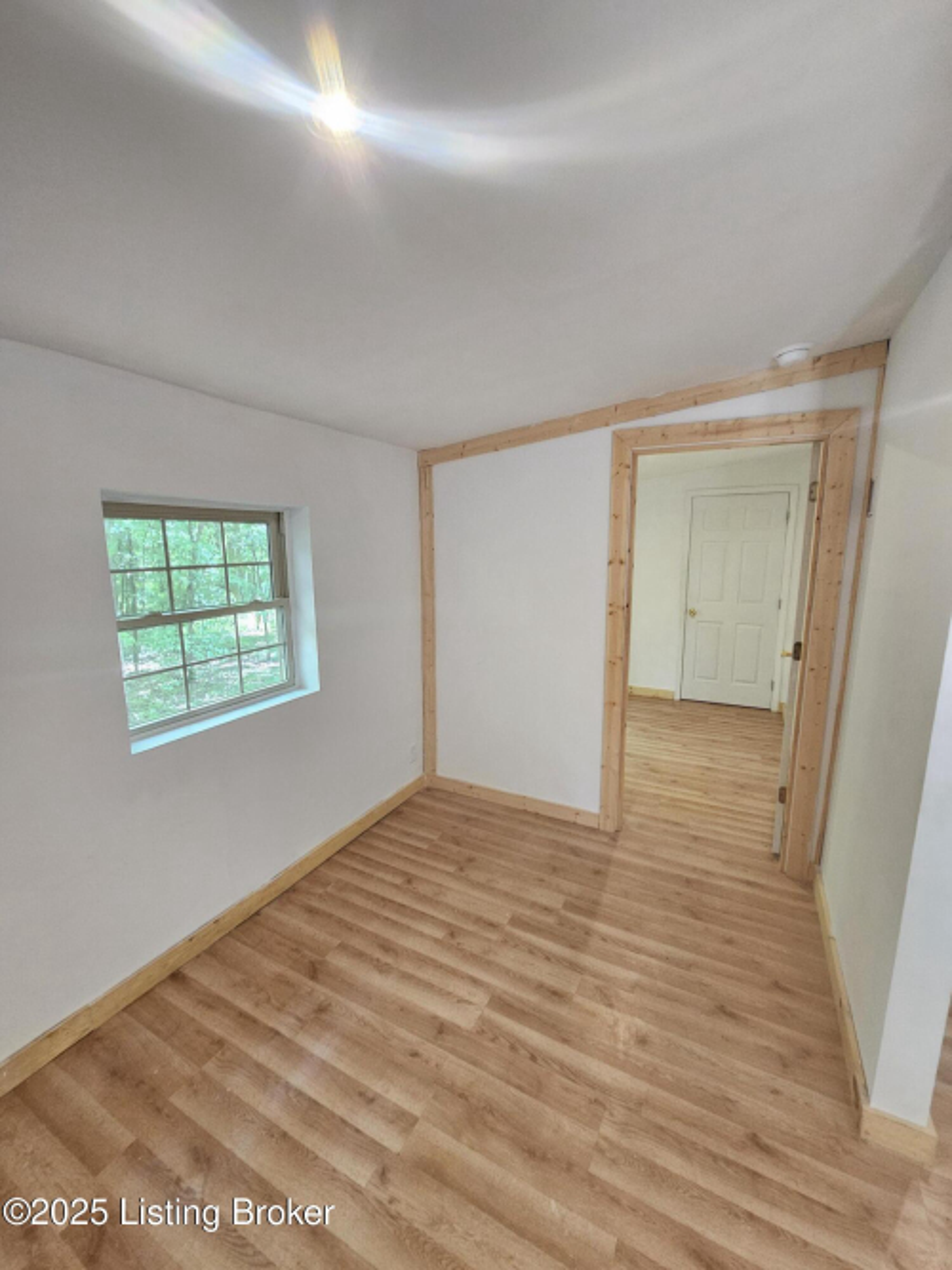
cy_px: 635
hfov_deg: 89.9
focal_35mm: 13
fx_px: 477
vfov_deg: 106.2
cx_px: 476
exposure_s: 1/30
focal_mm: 2.2
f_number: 2.2
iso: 320
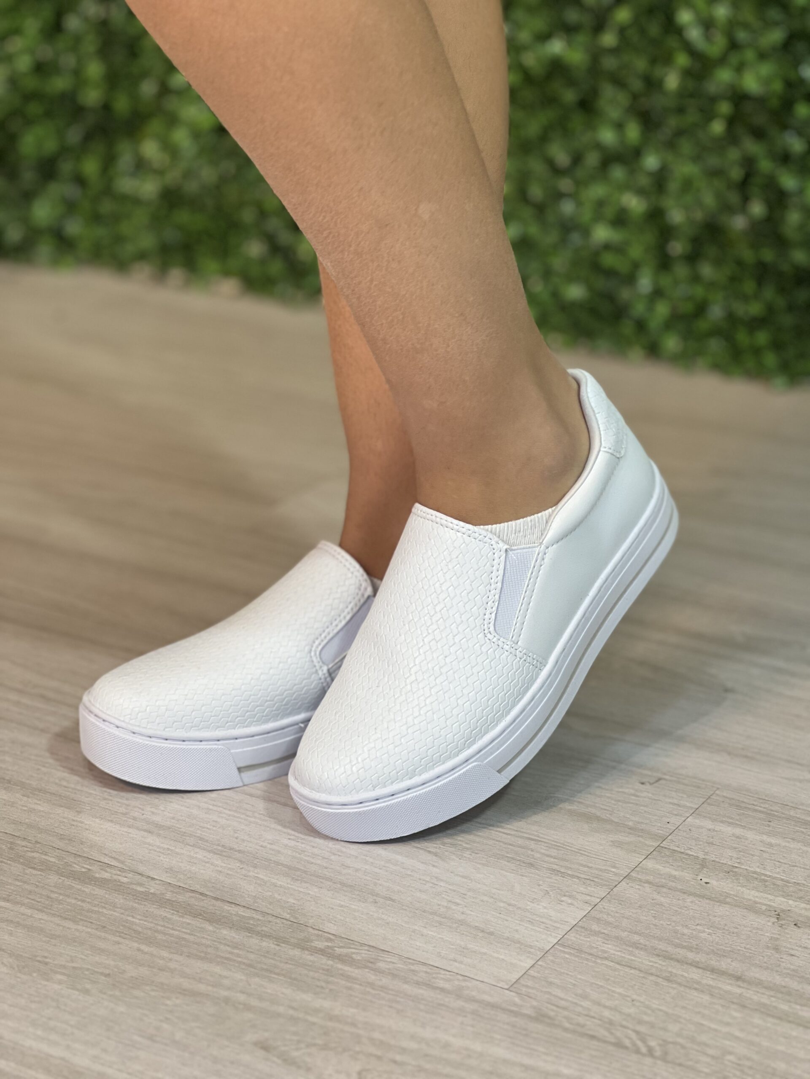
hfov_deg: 19.1
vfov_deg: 25.3
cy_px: 540
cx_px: 405
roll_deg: -0.5
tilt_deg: -19.7
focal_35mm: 77
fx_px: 2402
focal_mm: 9
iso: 160
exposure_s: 1/120
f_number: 2.8
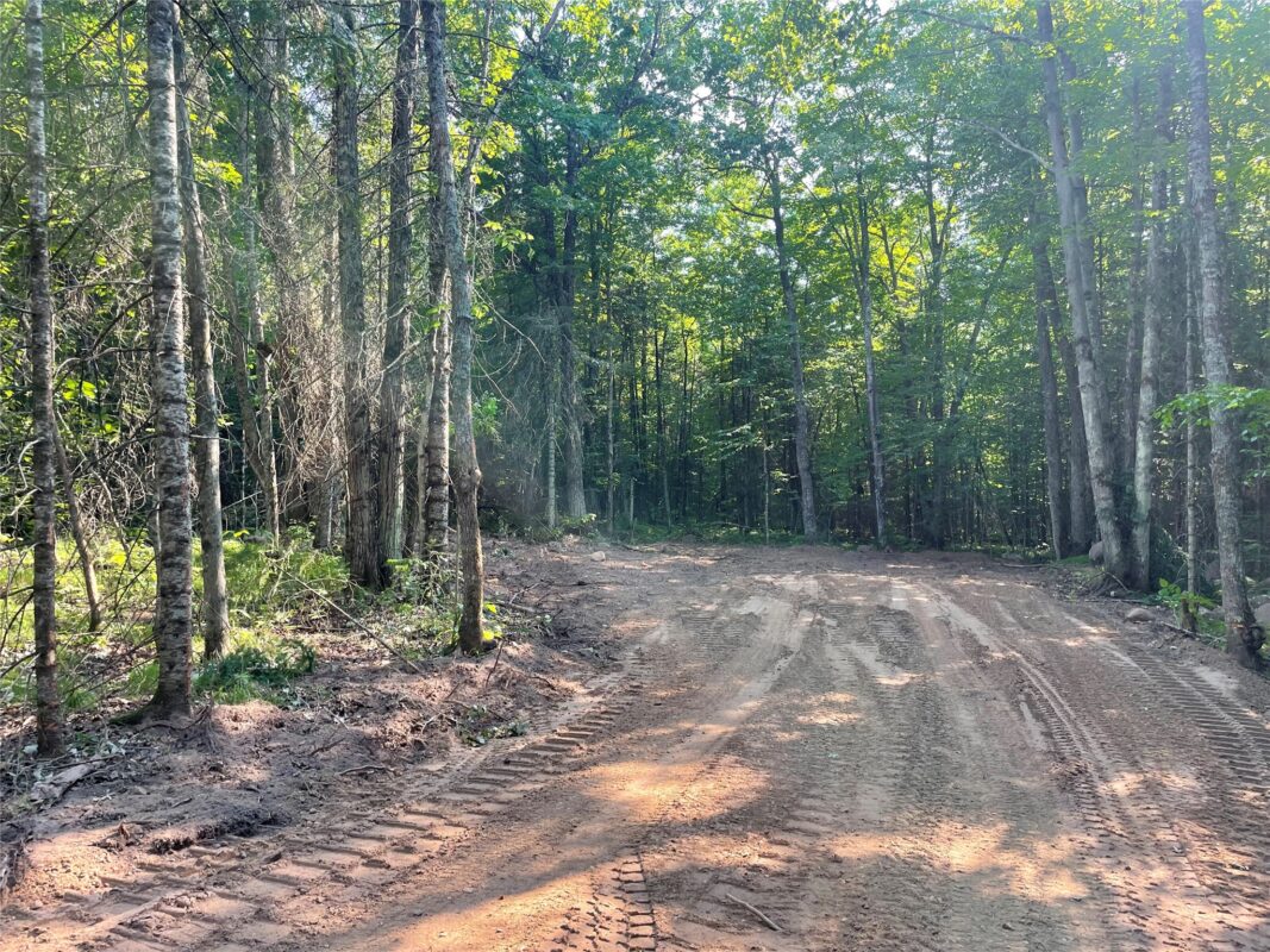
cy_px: 476
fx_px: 954
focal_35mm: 26
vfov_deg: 53.1
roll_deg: +1.4
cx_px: 635
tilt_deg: +3.4
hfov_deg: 67.3
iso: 32
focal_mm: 4.2
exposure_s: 1/198
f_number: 1.6
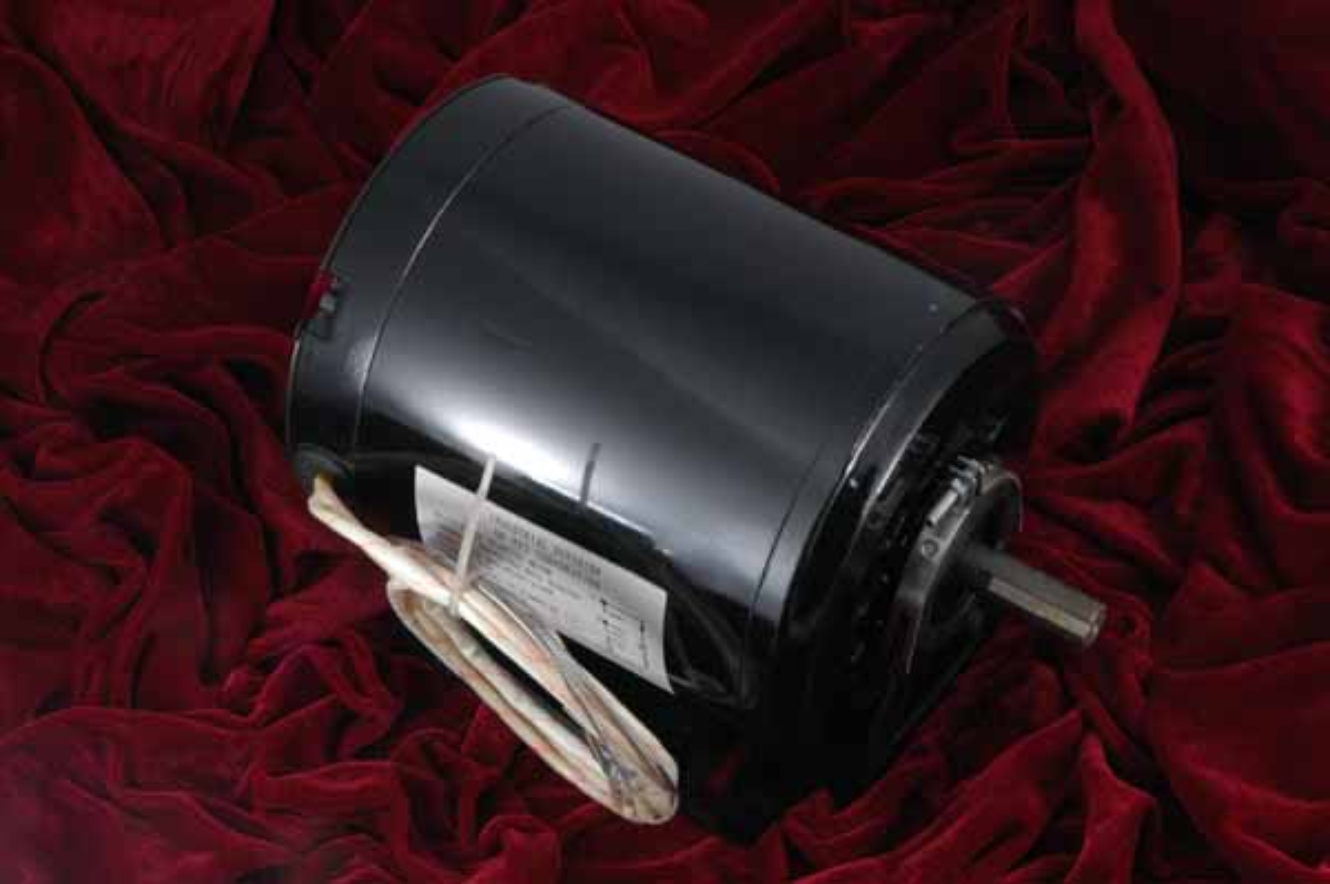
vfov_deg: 16.2
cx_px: 665
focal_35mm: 84
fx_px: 3101
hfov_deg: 24.2
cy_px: 442
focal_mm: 56
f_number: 20
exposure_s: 1/10
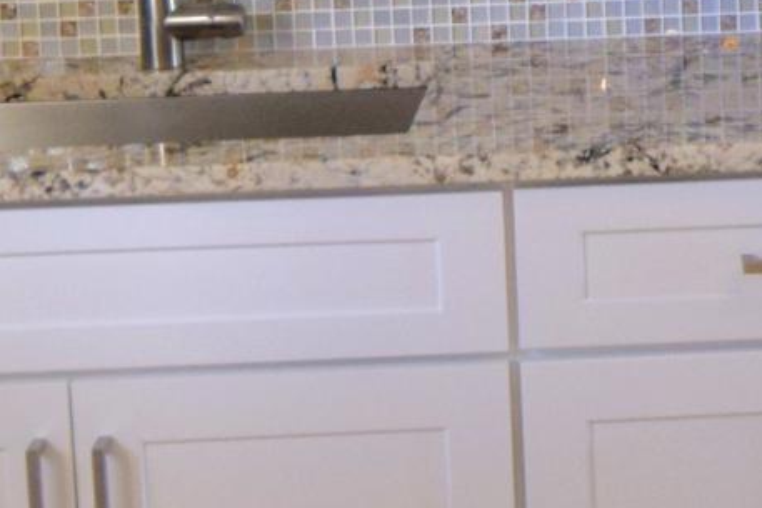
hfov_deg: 18.2
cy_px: -117
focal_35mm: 108
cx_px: 819
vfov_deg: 12.3
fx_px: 2293
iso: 720
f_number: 4.2
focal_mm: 11
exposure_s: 1/60
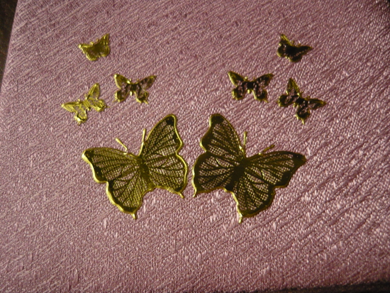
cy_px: 146
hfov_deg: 55.3
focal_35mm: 33
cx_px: 195
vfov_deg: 43.0
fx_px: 372
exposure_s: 1/25
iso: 400
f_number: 2.8
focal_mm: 5.5
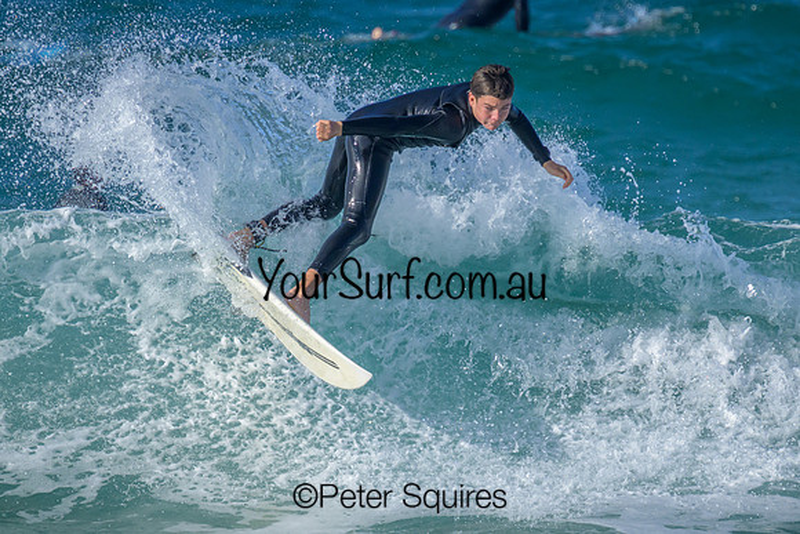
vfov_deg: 1.3
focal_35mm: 1100
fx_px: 24451
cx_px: 396
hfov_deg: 1.9
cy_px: 314
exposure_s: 1/2000
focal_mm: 800
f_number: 11
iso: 1100
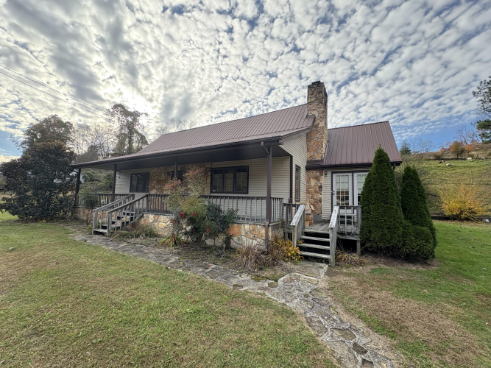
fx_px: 199
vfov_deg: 85.7
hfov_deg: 102.1
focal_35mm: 14
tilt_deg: +5.9
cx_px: 246
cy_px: 184
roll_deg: -2.0
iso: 64
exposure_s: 1/485
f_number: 2.2
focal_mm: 2.22
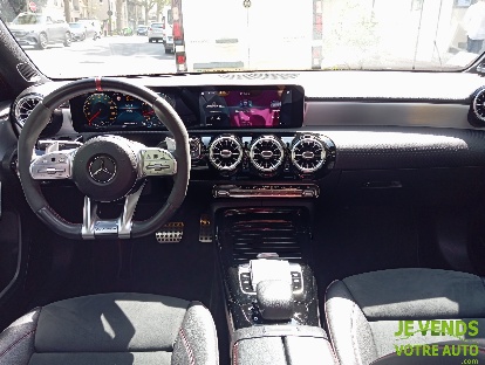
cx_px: 242
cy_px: 182
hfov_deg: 63.4
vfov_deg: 49.9
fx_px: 393
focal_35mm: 28
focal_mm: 4.22
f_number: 1.8
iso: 92
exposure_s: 1/100
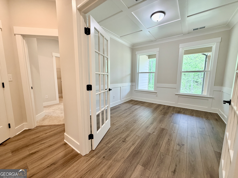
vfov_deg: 85.7
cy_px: 89
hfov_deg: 102.1
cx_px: 119
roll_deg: -0.7
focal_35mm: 14
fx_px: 96
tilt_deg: -7.6
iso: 250
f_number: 2.2
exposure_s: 1/120
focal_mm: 2.22
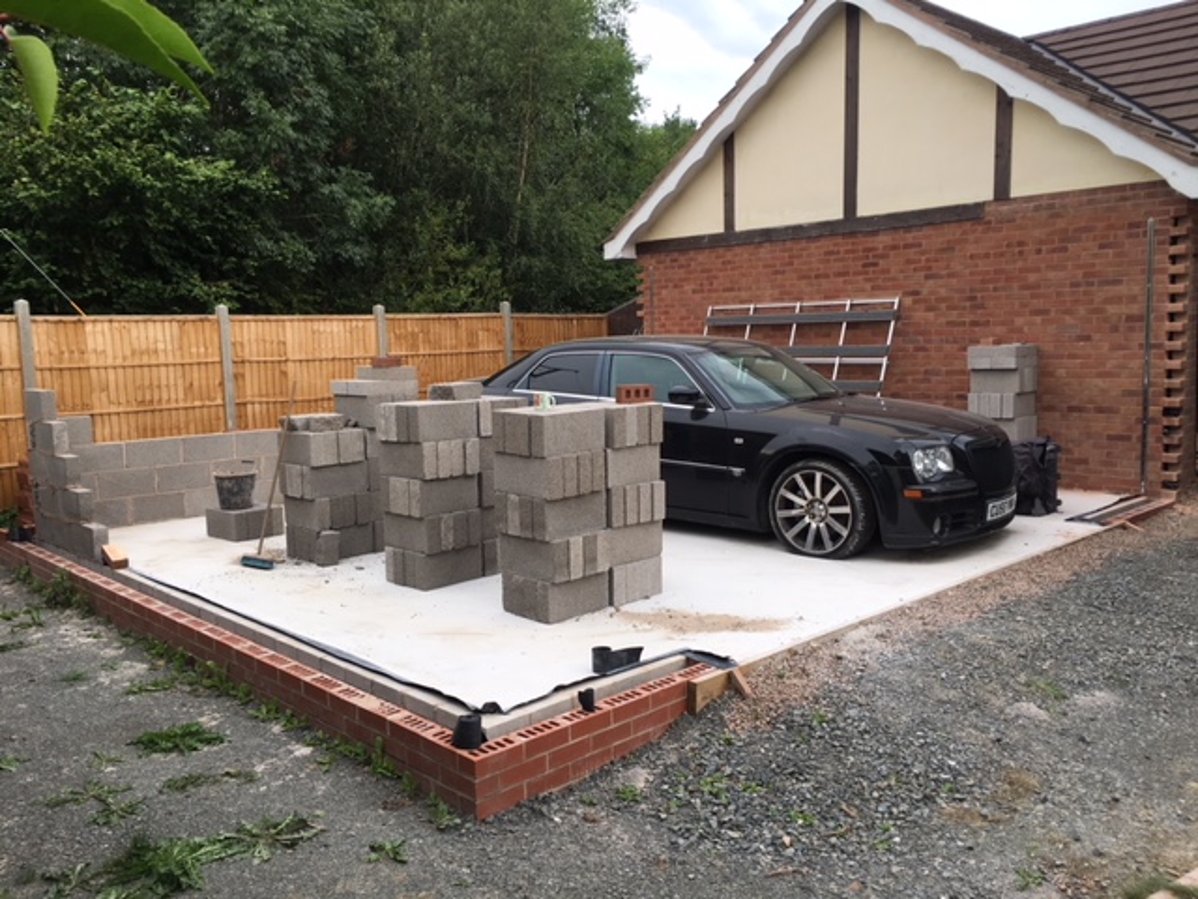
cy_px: 450
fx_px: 1004
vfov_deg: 48.2
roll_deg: +1.2
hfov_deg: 61.7
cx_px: 599
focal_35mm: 29
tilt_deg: -5.2
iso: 25
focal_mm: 4.15
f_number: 2.2
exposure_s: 1/111
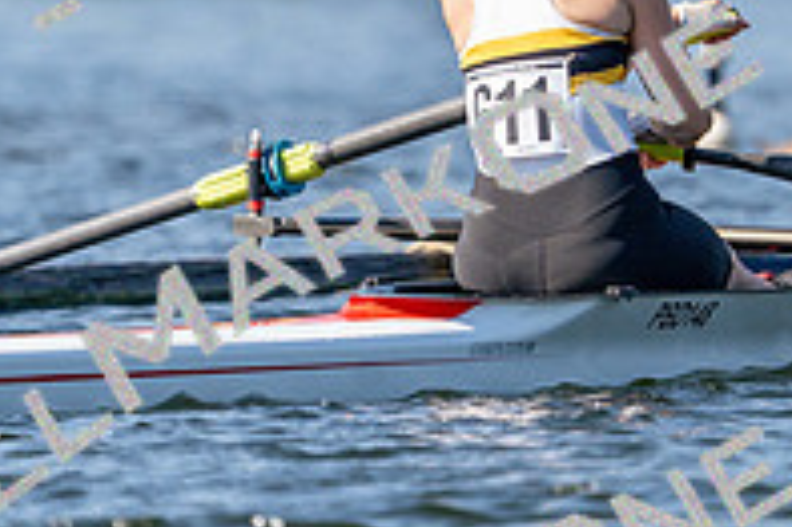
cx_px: 643
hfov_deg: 1.6
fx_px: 28334
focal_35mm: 1289
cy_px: -6
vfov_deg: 1.1
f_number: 6.3
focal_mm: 437
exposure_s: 1/1600
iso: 400
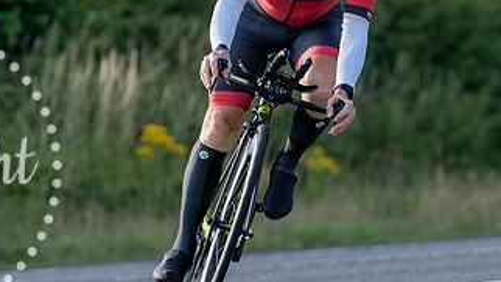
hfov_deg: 4.1
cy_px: -36
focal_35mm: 532
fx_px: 7066
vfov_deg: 2.3
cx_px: 343
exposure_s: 1/1000
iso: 125
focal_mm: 200
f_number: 4
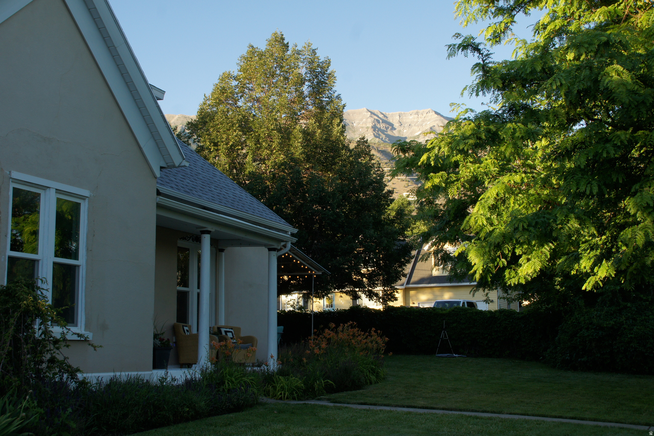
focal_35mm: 45
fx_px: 817
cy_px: 218
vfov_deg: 29.9
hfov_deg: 43.6
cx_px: 327
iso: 200
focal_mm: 30
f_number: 9
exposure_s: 1/80
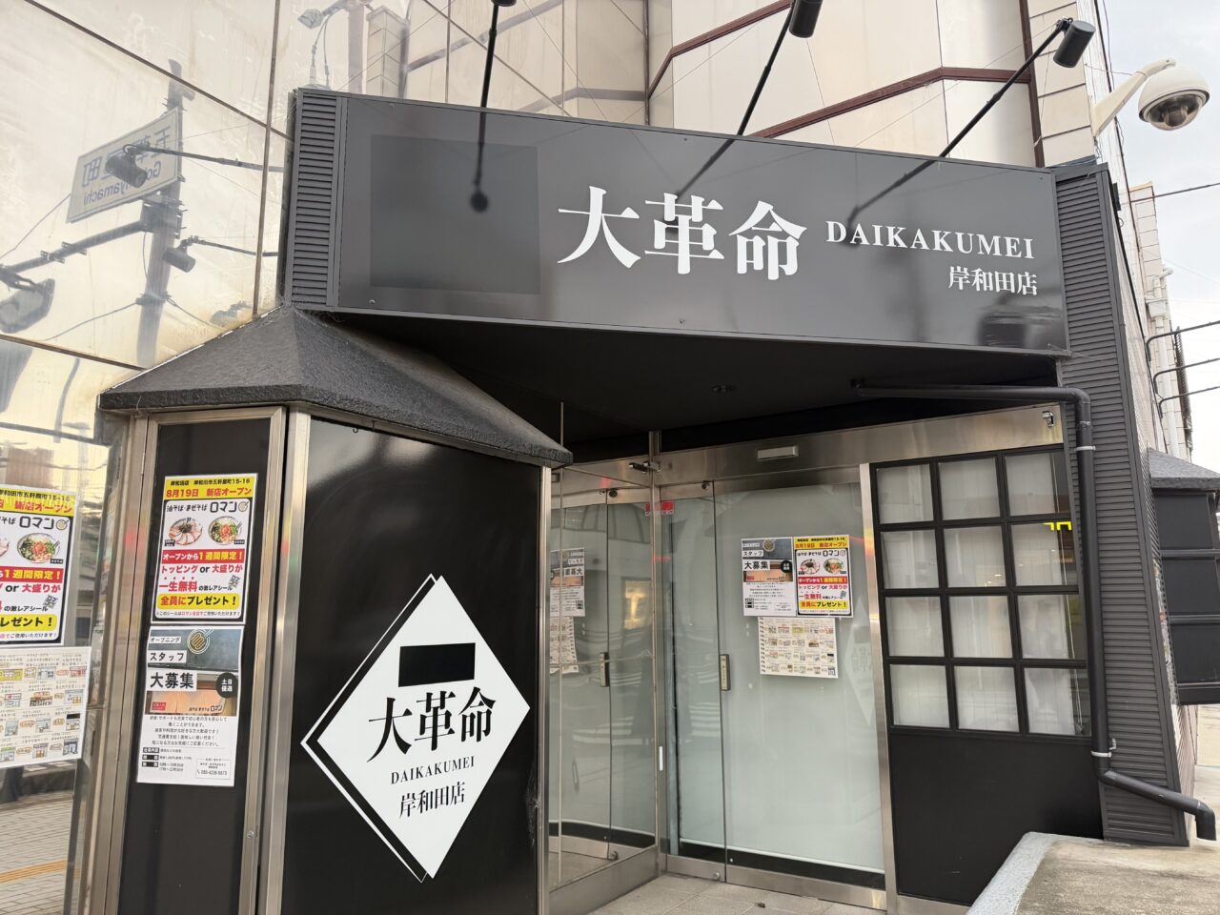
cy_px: 458
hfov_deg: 71.6
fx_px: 846
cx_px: 610
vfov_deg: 56.8
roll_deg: +0.2
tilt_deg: +10.7
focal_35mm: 24
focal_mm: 6.76
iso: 250
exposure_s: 1/60
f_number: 1.78
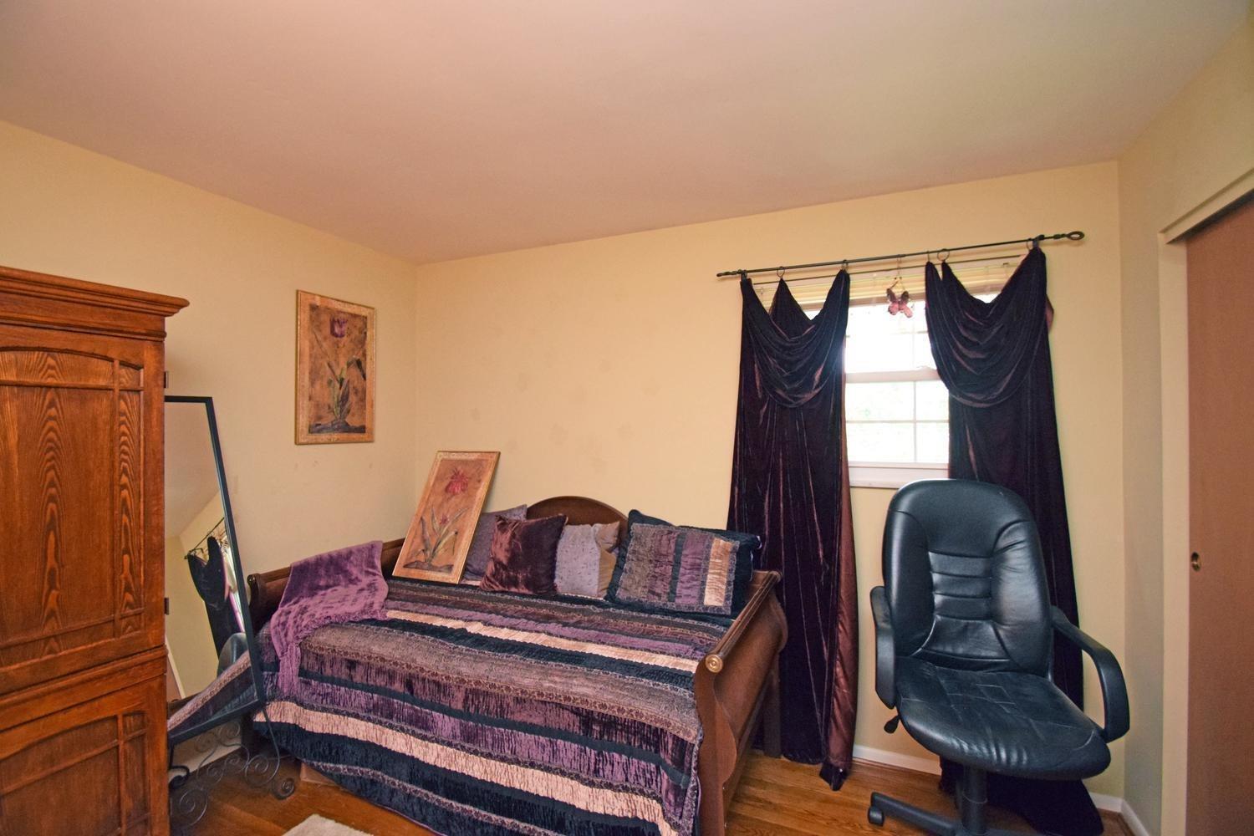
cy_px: 418
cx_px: 627
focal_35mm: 15
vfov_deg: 77.3
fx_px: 522
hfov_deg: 100.4
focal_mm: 10
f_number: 3.5
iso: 3200
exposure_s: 1/60
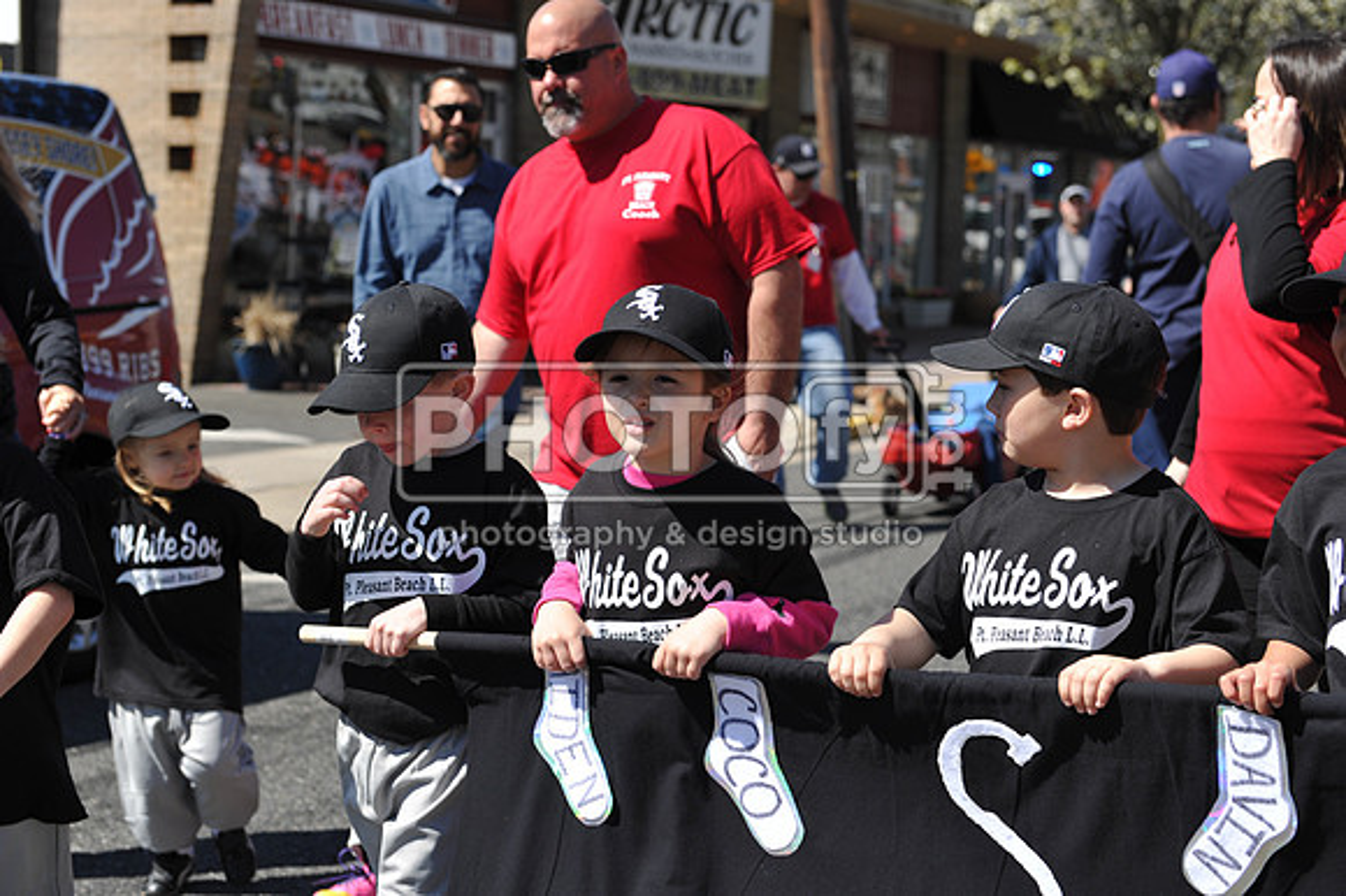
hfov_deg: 28.9
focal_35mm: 70
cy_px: 448
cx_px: 673
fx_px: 2616
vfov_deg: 19.4
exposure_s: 1/800
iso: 200
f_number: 5
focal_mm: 70
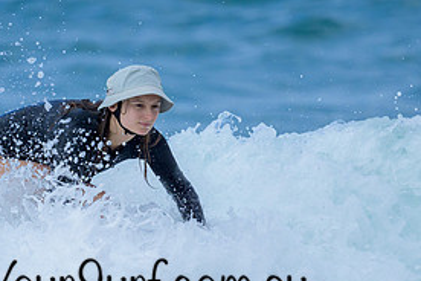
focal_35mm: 2282
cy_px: 273
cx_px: 71
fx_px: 26685
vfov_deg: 0.6
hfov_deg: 0.9
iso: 320
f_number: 6.3
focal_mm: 800
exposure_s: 1/2000
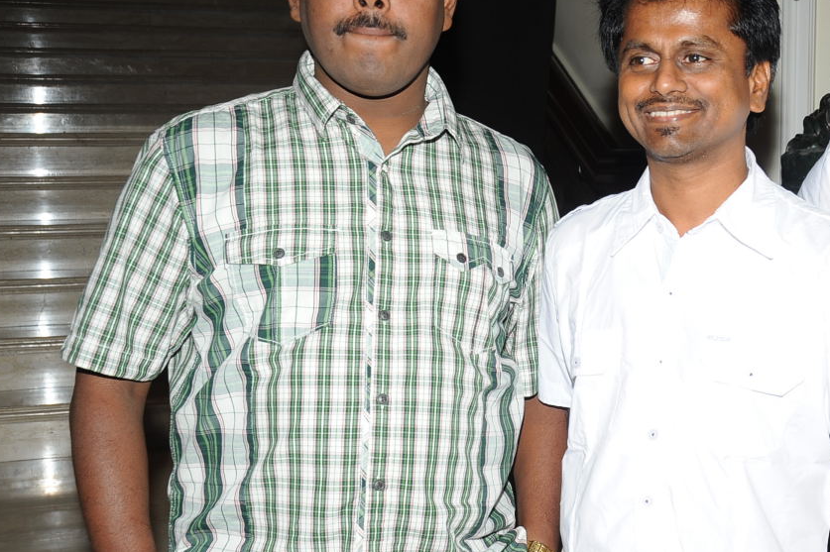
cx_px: 623
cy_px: 308
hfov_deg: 30.5
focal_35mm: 65
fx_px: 1498
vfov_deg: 20.9
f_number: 8
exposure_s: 1/125
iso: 200
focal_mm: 34
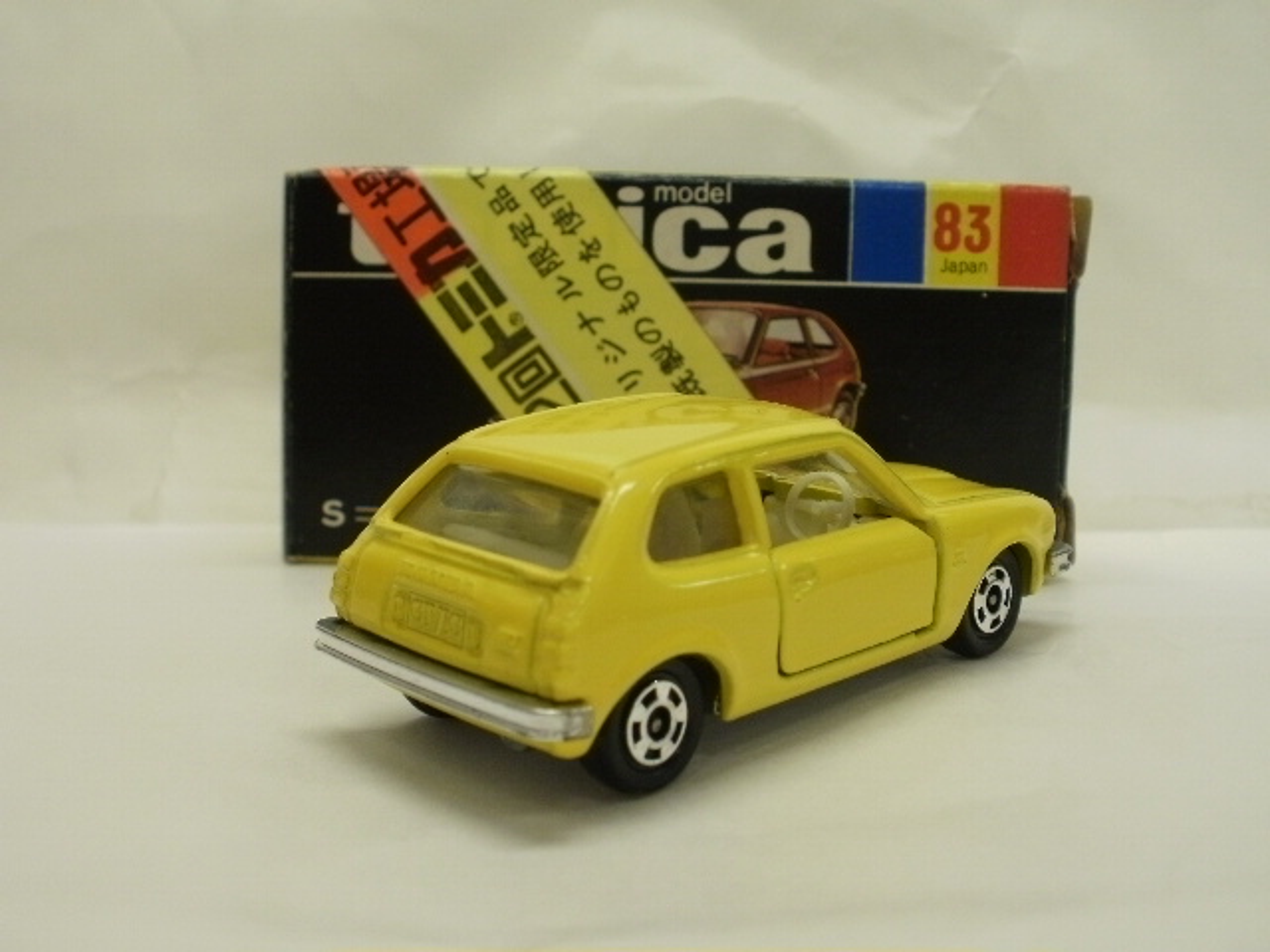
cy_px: 476
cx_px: 635
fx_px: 1614
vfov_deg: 32.9
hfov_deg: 42.9
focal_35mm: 44
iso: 125
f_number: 4
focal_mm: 7.7
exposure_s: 1/25
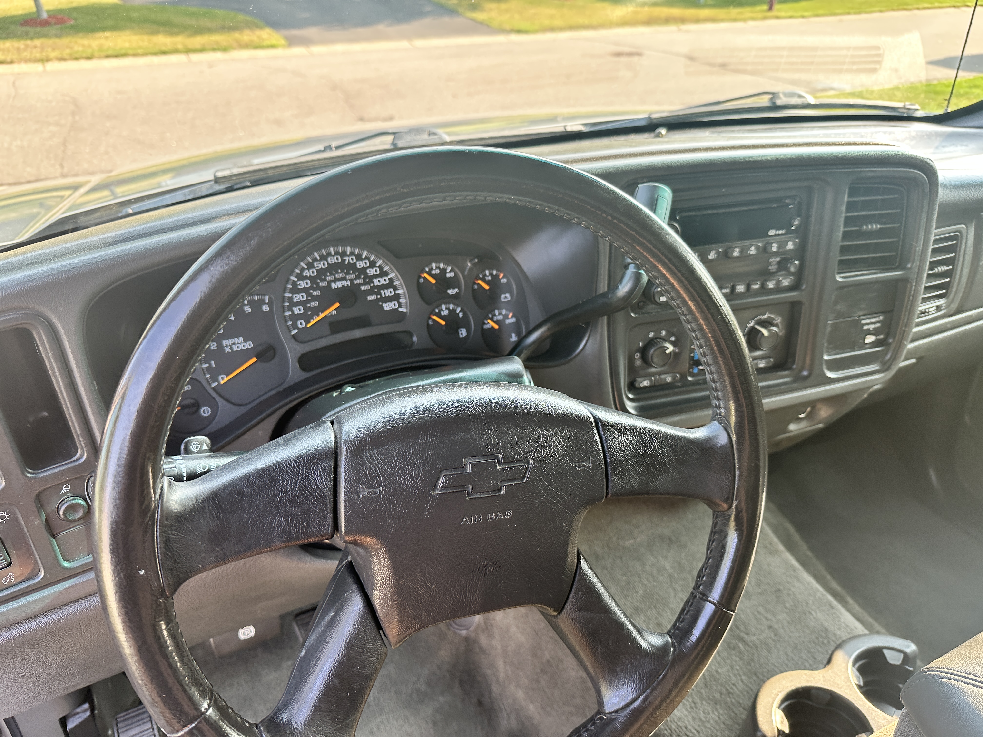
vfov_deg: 56.8
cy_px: 368
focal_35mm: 24
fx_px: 682
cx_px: 492
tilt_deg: -31.6
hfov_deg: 71.6
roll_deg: +1.5
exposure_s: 1/161
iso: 100
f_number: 1.78
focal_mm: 6.86
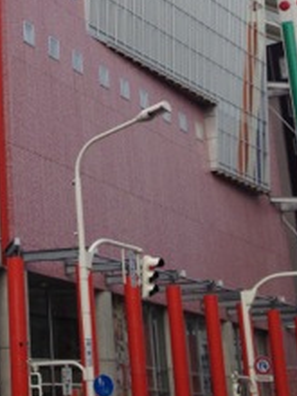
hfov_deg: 13.8
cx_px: -113
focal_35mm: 102
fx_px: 1167
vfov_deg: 18.5
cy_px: -40
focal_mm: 4.28
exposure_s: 1/1082
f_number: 2.4
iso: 64
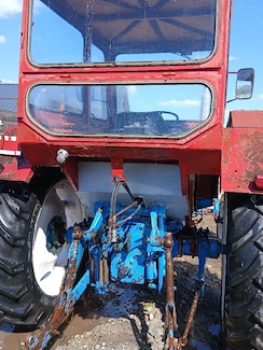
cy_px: 178
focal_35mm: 32
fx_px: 324
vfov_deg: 56.8
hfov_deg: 44.1
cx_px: 146
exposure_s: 1/286
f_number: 1.8
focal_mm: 3.98
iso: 20
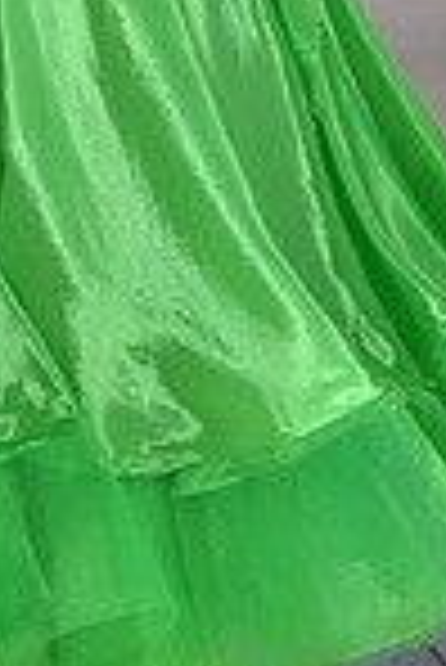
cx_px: 56
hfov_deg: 5.0
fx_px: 5080
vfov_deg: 7.3
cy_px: -441
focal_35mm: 274
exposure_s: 1/400
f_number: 5
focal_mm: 70
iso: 1600
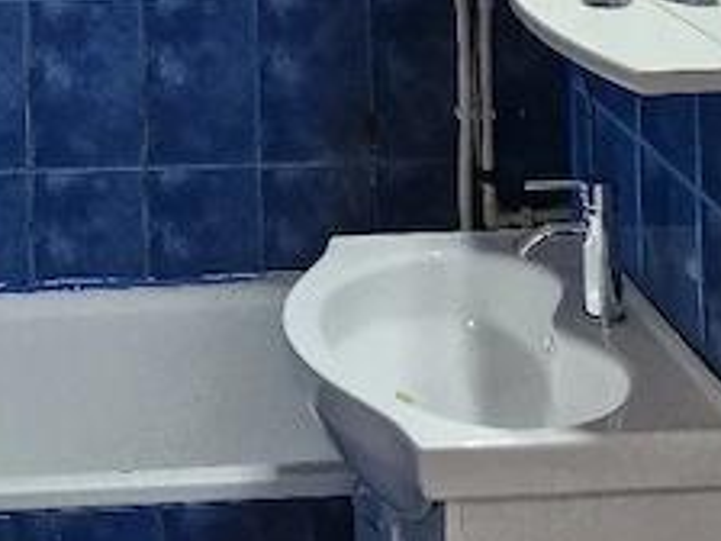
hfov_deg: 23.4
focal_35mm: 82
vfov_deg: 15.8
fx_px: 1708
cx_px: 126
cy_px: -370
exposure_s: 1/182
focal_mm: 6.4
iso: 200
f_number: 1.8
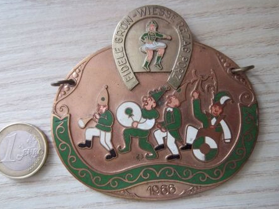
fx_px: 242
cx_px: 146
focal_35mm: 30
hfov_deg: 59.9
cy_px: 106
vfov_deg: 46.8
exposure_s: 1/25
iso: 160
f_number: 3.5
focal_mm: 5.05
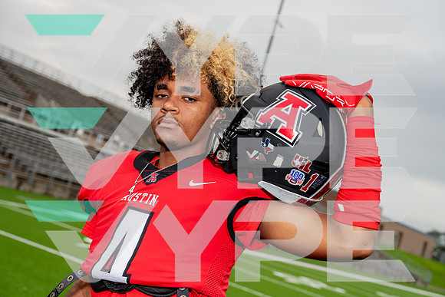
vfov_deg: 25.5
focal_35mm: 53
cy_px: 148
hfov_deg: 37.5
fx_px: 655
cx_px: 222
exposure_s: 1/250
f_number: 5
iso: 100
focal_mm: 53
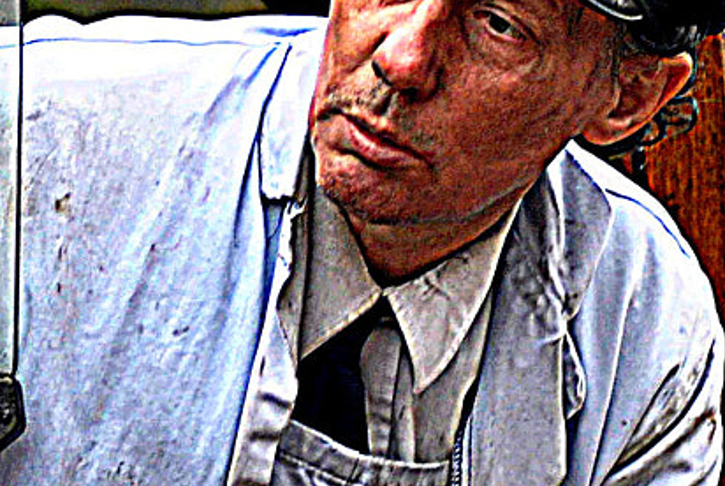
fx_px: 11737
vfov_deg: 2.4
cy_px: 237
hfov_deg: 3.5
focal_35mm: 582
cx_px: 331
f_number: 4
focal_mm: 100
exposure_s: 1/60
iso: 400
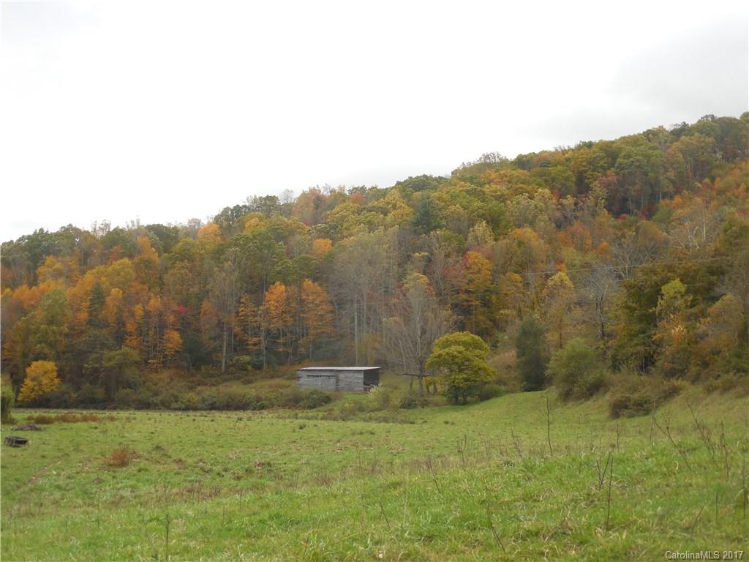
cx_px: 374
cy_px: 281
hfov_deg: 39.7
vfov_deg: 30.3
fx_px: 1039
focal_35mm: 48
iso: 125
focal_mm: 8.7
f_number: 4
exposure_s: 1/250
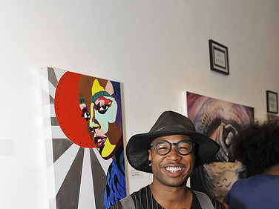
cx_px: 137
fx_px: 347
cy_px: 179
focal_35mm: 43
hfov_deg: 43.8
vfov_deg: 32.3
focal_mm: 29
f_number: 4.5
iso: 200
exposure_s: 1/200
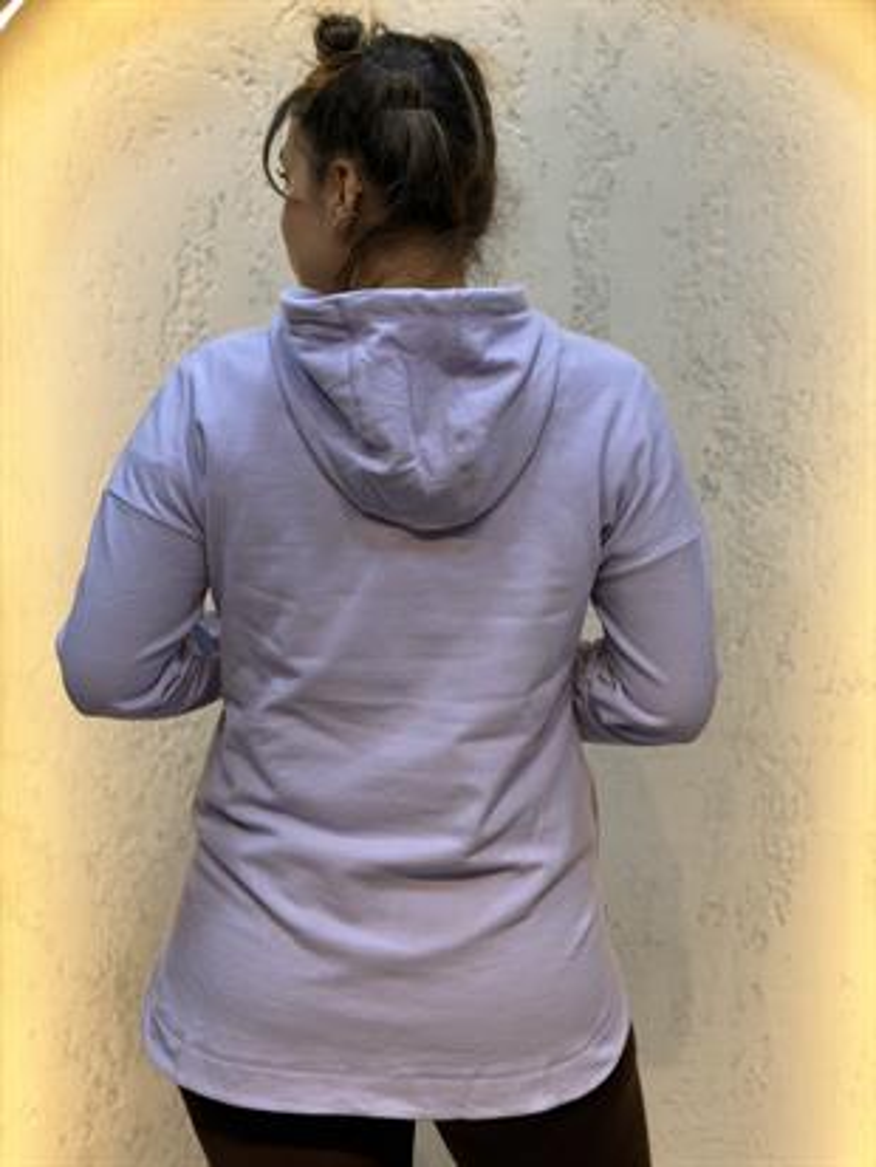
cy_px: 584
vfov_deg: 39.6
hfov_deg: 30.3
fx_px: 1619
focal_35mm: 48
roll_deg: -1.2
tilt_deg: -6.9
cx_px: 438
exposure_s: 1/121
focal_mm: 6.76
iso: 50
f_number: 1.78
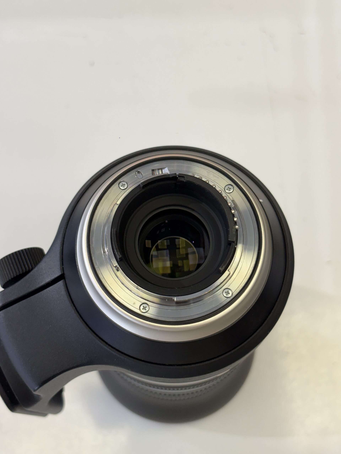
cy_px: 227
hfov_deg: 28.0
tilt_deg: -73.7
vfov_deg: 36.8
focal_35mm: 52
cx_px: 170
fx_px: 683
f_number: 1.6
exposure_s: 1/100
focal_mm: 5.96
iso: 40
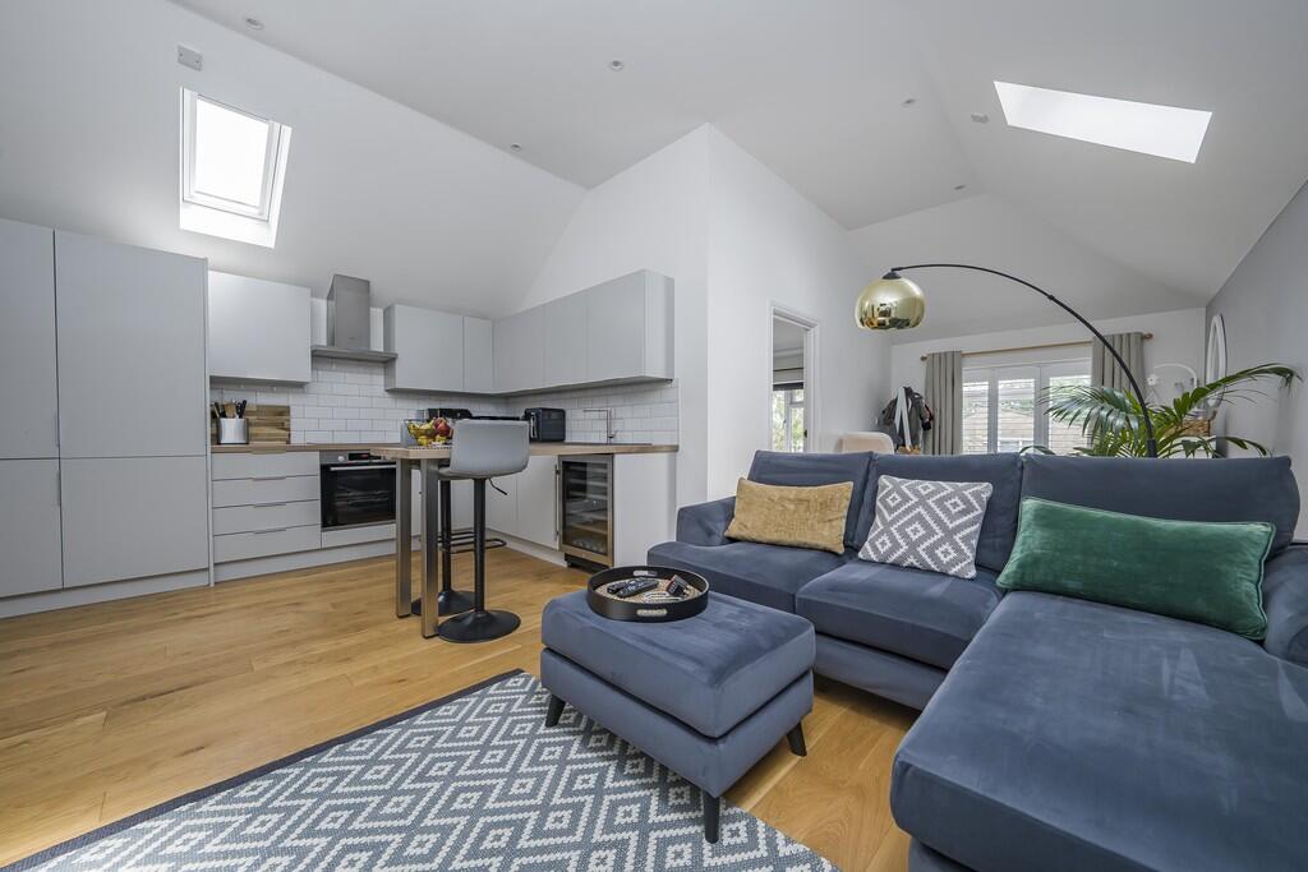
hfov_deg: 112.6
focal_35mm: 12
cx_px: 654
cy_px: 436
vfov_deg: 90.0
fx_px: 436
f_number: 9
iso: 320
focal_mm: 12
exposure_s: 1/40
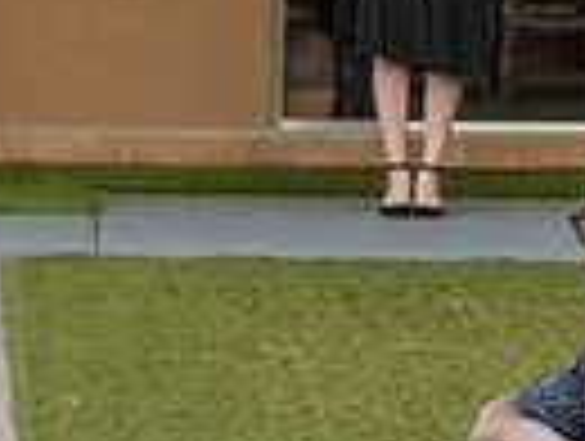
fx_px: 9414
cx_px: -567
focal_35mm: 556
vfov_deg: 2.7
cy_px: 191
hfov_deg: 3.5
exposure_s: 1/320
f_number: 4
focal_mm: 130
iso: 800
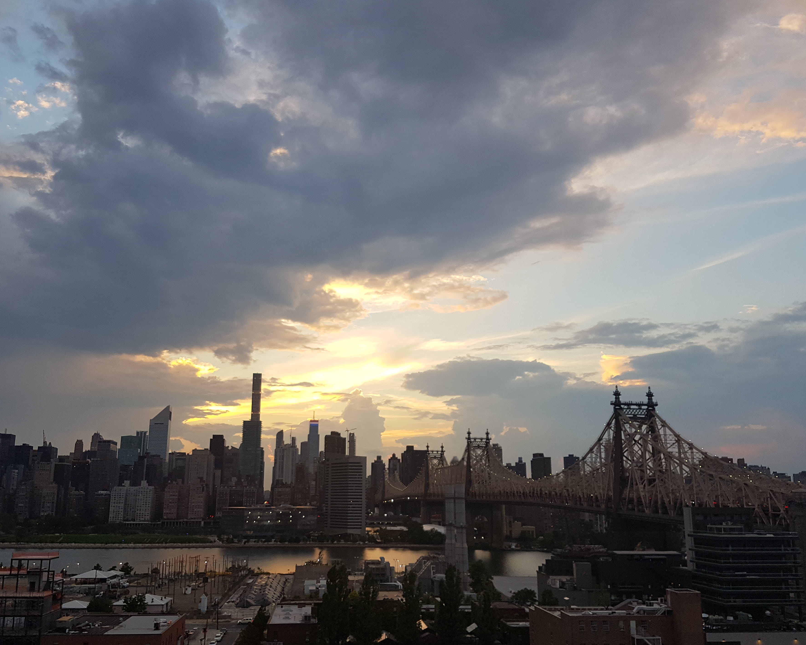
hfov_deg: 60.4
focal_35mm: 29
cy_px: 340
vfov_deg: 50.0
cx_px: 390
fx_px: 692
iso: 40
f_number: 1.7
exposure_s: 1/190
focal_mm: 4.2
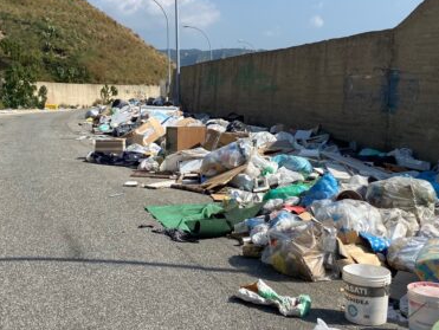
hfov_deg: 34.3
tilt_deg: -0.8
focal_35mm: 56
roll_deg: +3.7
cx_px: 220
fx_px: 711
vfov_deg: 26.0
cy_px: 118
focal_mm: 4.25
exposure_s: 1/3401
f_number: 1.8
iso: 32
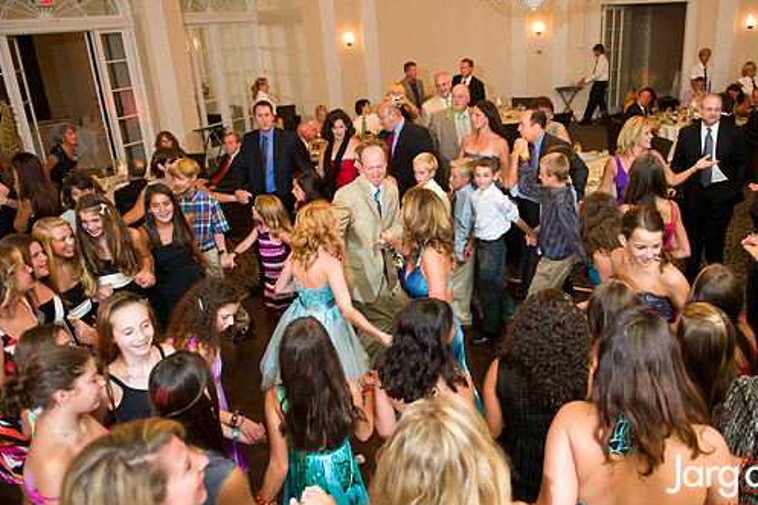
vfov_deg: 46.4
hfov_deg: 65.2
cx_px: 432
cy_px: 241
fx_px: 589
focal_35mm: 28
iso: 1600
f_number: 3.2
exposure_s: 1/125
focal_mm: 24
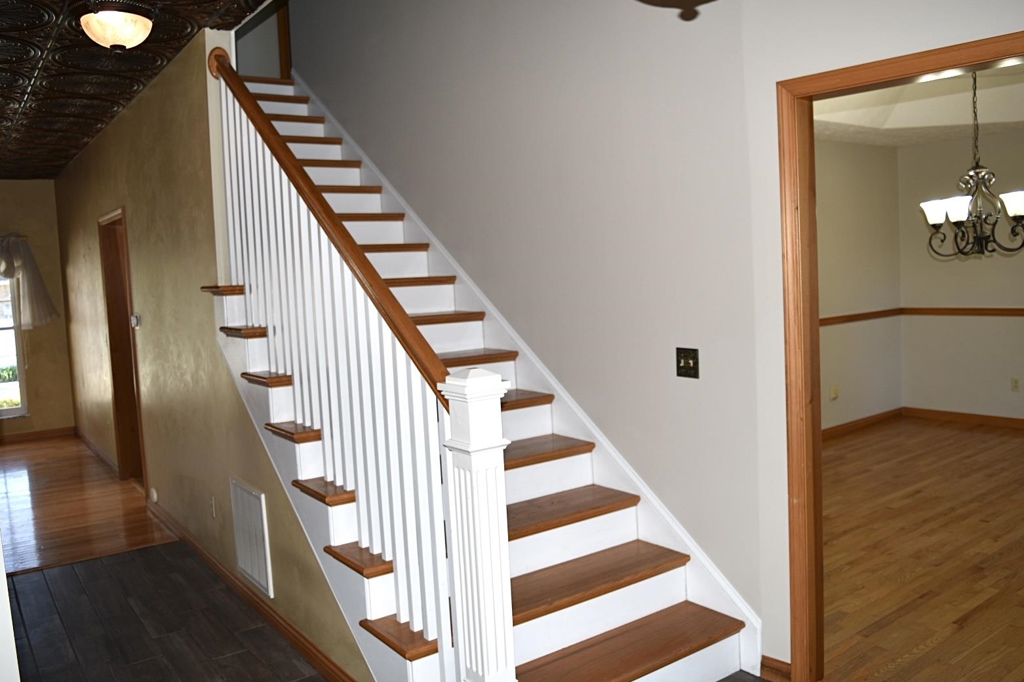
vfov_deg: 46.4
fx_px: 796
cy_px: 335
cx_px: 515
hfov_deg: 65.5
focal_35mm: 28
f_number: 3.5
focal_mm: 18
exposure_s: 1/60
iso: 100
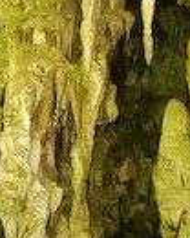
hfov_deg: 12.6
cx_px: 59
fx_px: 858
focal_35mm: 122
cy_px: 74
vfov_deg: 15.7
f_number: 2.4
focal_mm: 4.3
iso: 200
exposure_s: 1/50
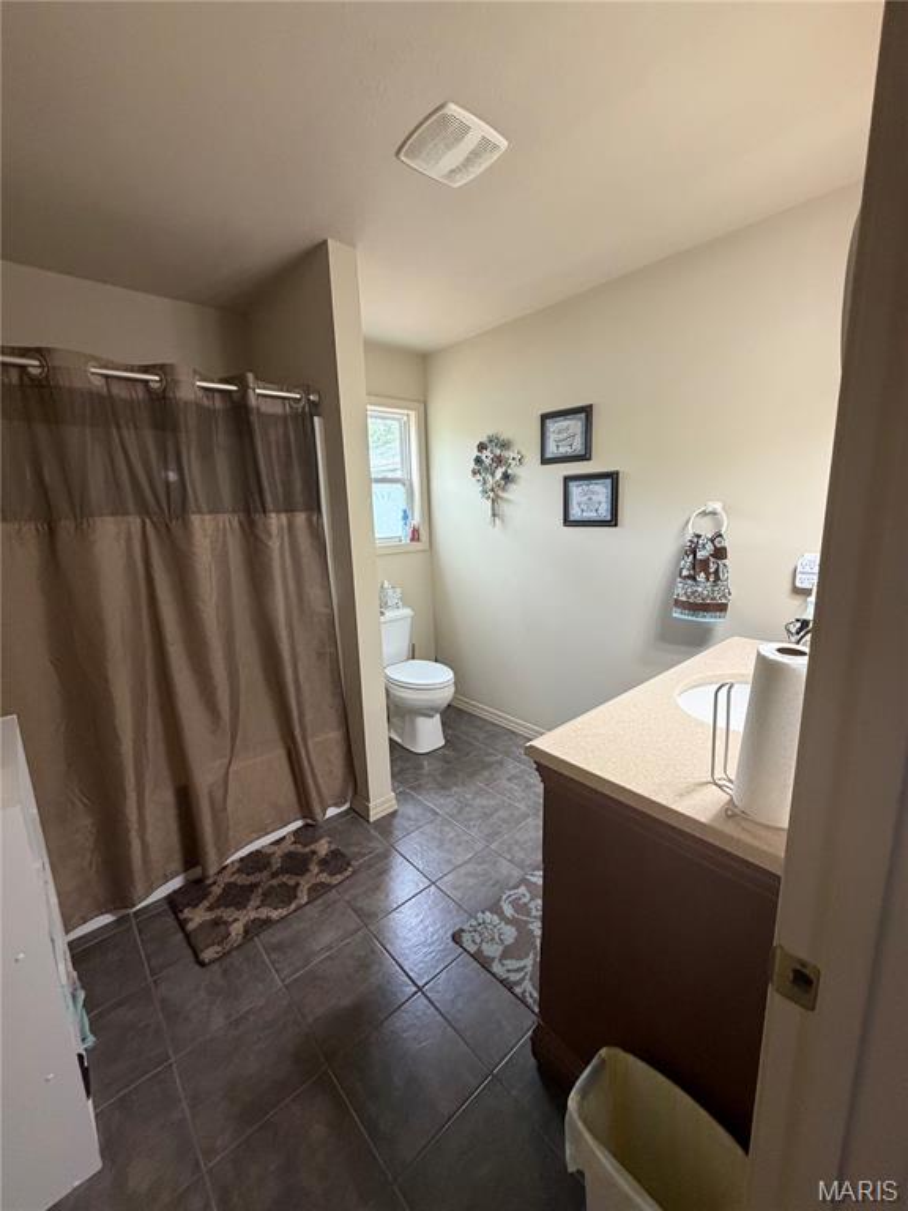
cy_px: 606
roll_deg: +1.9
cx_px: 454
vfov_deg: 102.1
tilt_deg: -10.9
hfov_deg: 85.7
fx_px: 490
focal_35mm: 14
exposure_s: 1/60
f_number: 2.2
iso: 400
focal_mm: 2.22
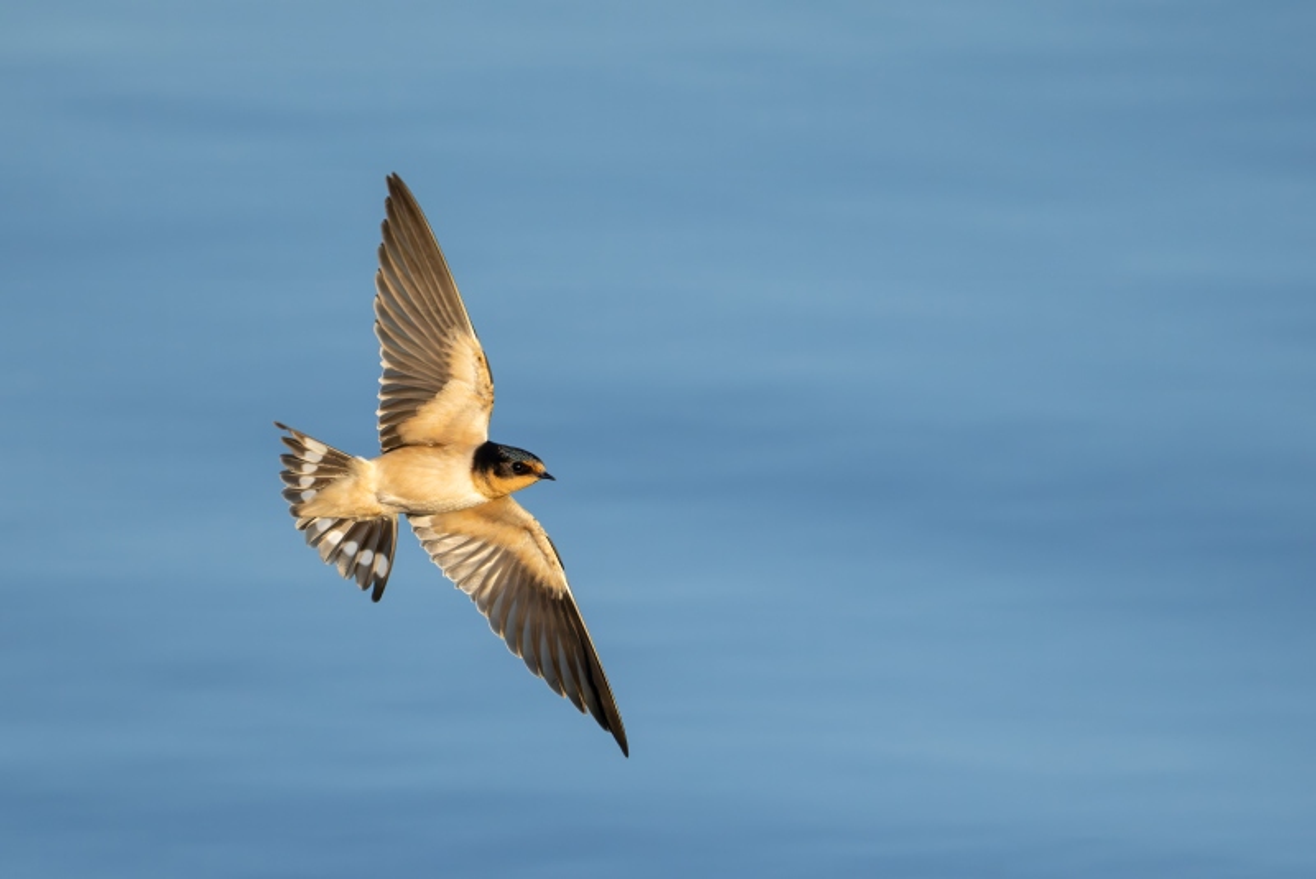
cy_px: 440
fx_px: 29253
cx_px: 658
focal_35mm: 800
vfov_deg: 1.7
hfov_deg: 2.6
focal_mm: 800
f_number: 8
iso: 2500
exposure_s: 1/3200
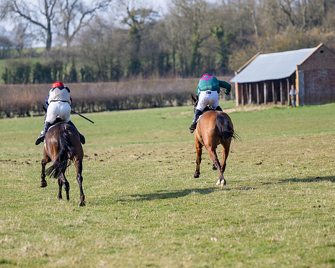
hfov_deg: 7.9
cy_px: 134
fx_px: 2423
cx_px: 168
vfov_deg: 6.3
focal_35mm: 244
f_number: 2.8
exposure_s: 1/1250
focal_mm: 145
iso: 100
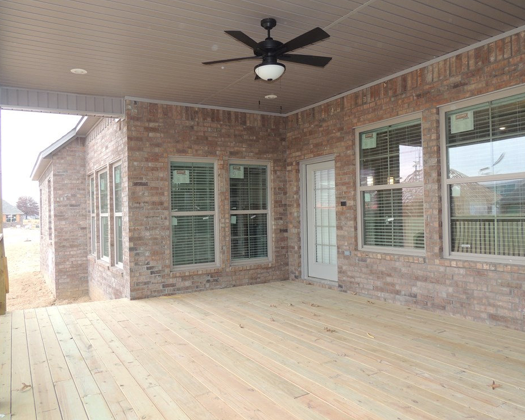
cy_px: 210
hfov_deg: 65.9
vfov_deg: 54.9
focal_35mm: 26
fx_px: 404
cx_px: 240
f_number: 3
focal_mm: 4.3
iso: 160
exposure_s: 1/40
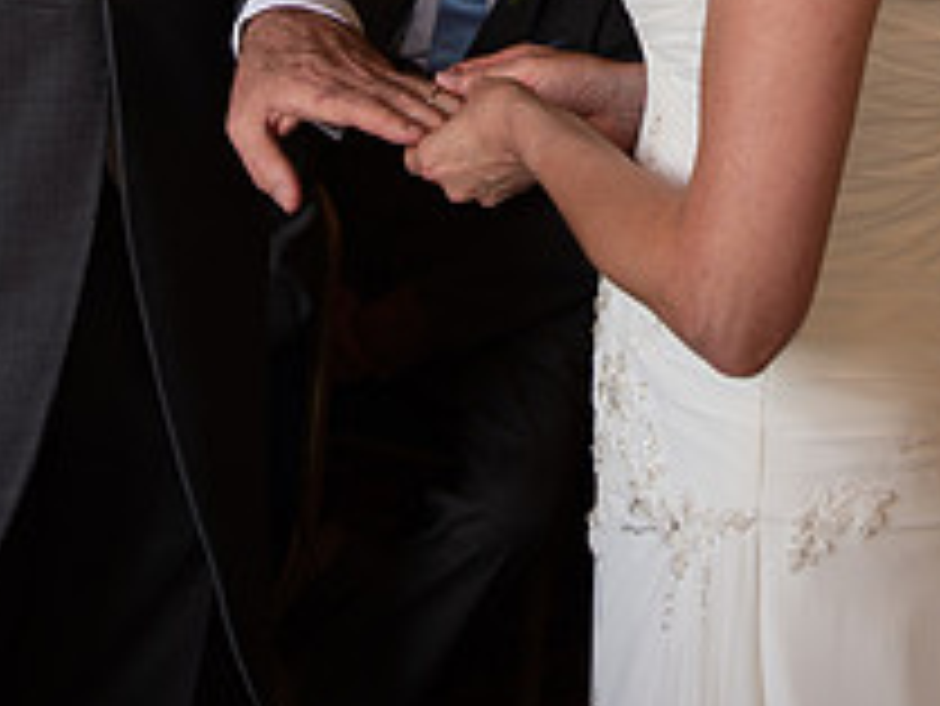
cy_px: -435
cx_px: 684
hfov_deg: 17.2
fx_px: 3097
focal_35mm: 114
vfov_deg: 12.2
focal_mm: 24
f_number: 2.8
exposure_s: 1/100
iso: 100
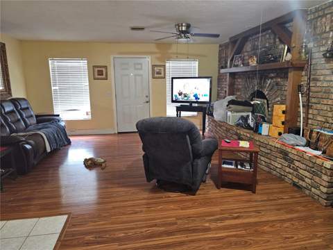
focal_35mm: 23
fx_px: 221
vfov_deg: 58.9
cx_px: 166
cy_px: 125
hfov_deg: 73.9
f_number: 1.7
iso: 640
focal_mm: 6.3
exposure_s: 1/40
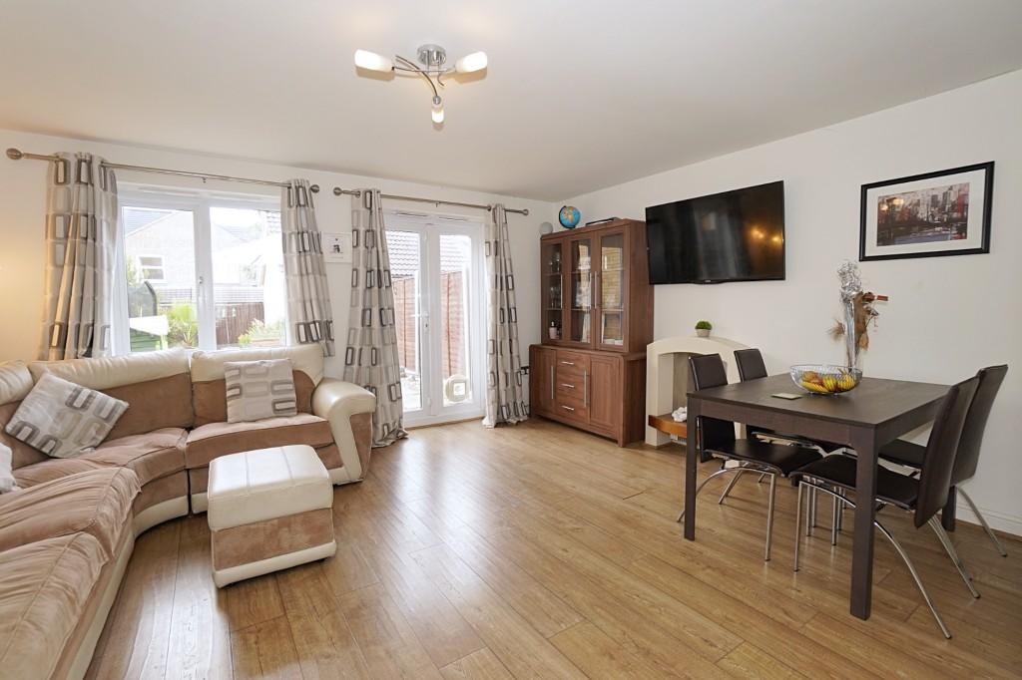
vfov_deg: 77.3
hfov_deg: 100.4
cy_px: 340
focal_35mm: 15
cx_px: 511
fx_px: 426
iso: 640
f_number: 4
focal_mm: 10
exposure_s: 1/160
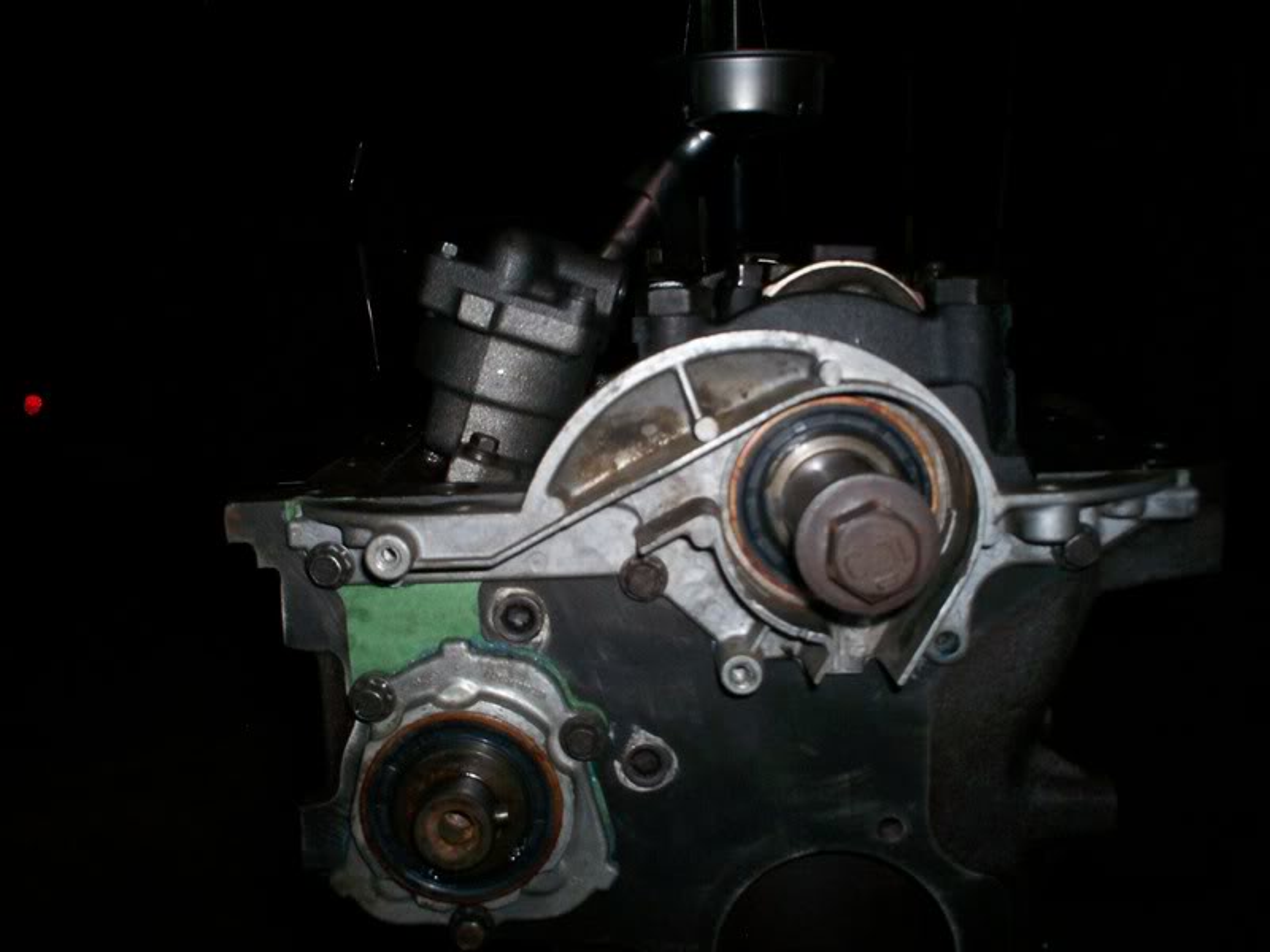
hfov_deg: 51.4
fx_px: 1321
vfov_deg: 39.7
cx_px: 635
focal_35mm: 36
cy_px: 476
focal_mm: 6
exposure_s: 1/60
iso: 140
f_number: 4.5
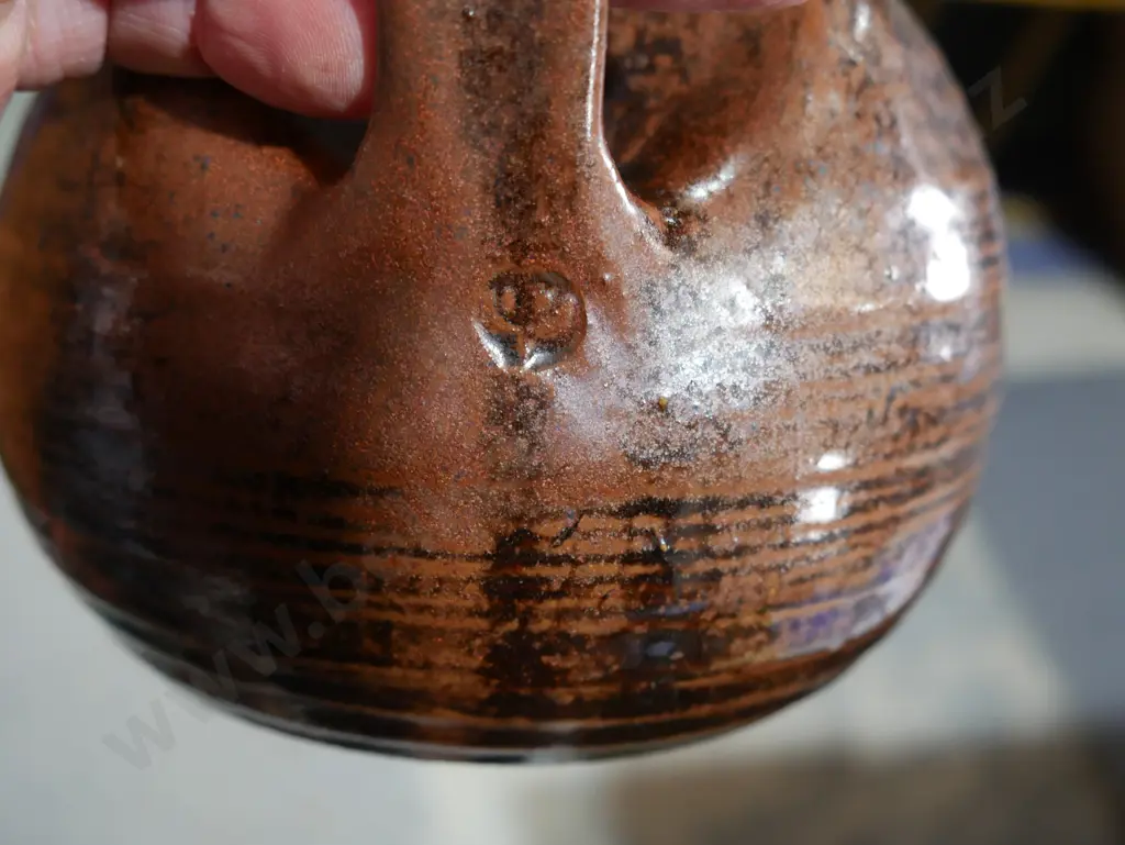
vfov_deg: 36.0
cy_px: 422
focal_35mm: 40
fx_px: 1301
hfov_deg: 46.8
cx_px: 562
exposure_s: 1/60
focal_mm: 20
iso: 800
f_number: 4.5
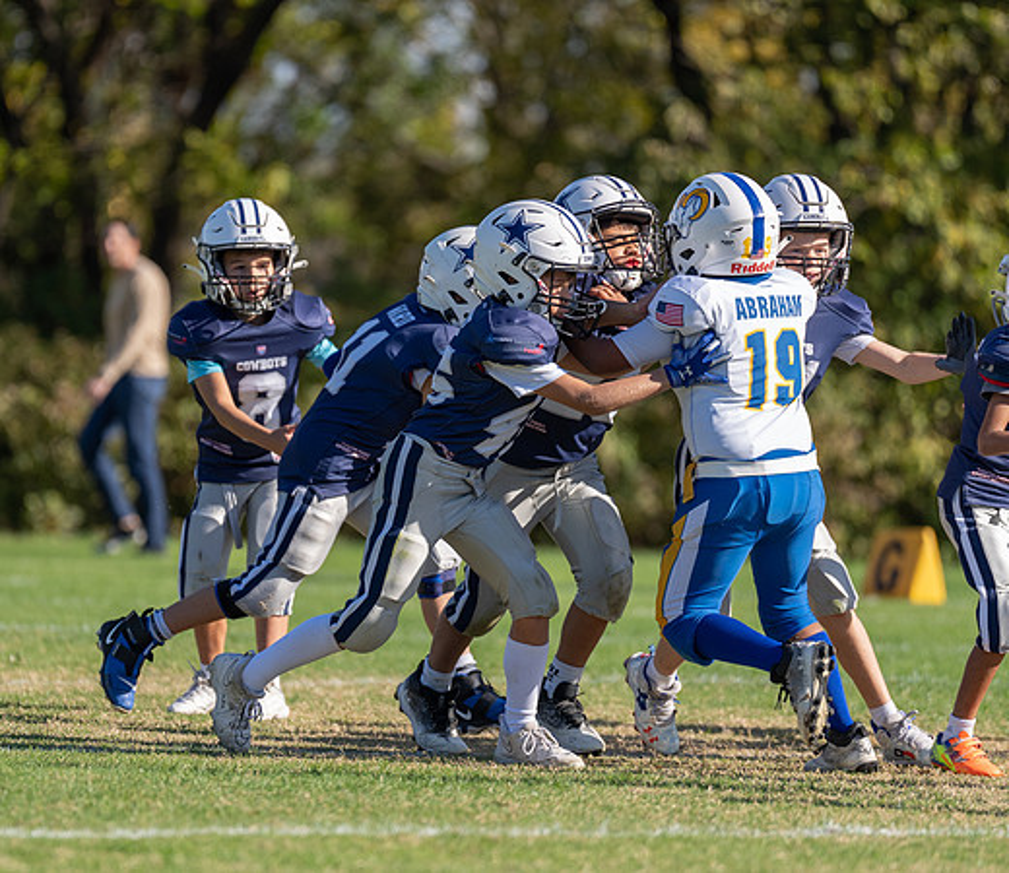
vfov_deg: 4.6
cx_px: 422
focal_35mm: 352
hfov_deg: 5.3
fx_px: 10840
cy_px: 470
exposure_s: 1/1600
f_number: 2.8
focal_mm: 200
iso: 100
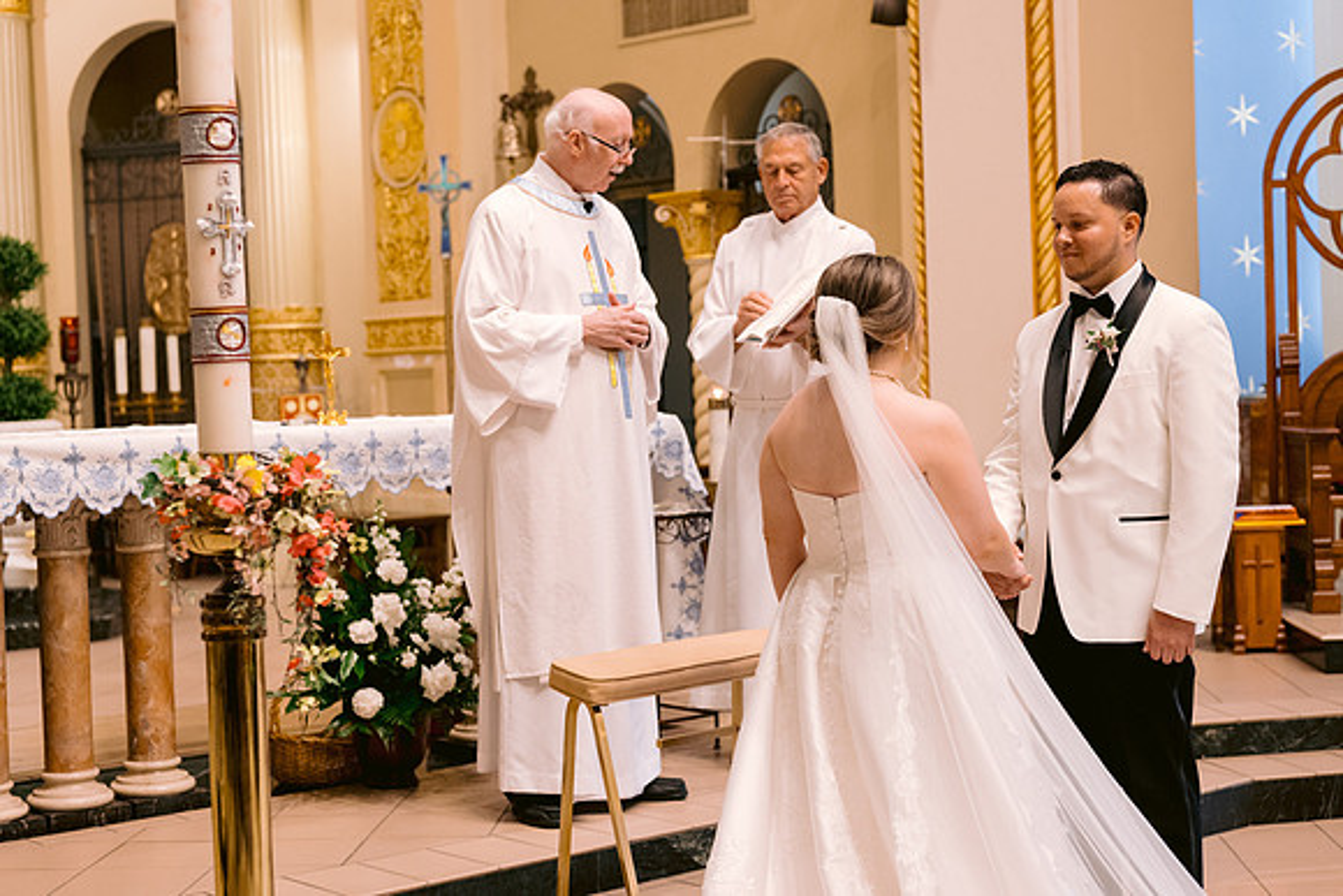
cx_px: 658
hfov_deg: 34.6
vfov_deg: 23.5
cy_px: 443
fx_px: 2155
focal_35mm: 58
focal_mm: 50
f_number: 2.8
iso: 800
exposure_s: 1/125
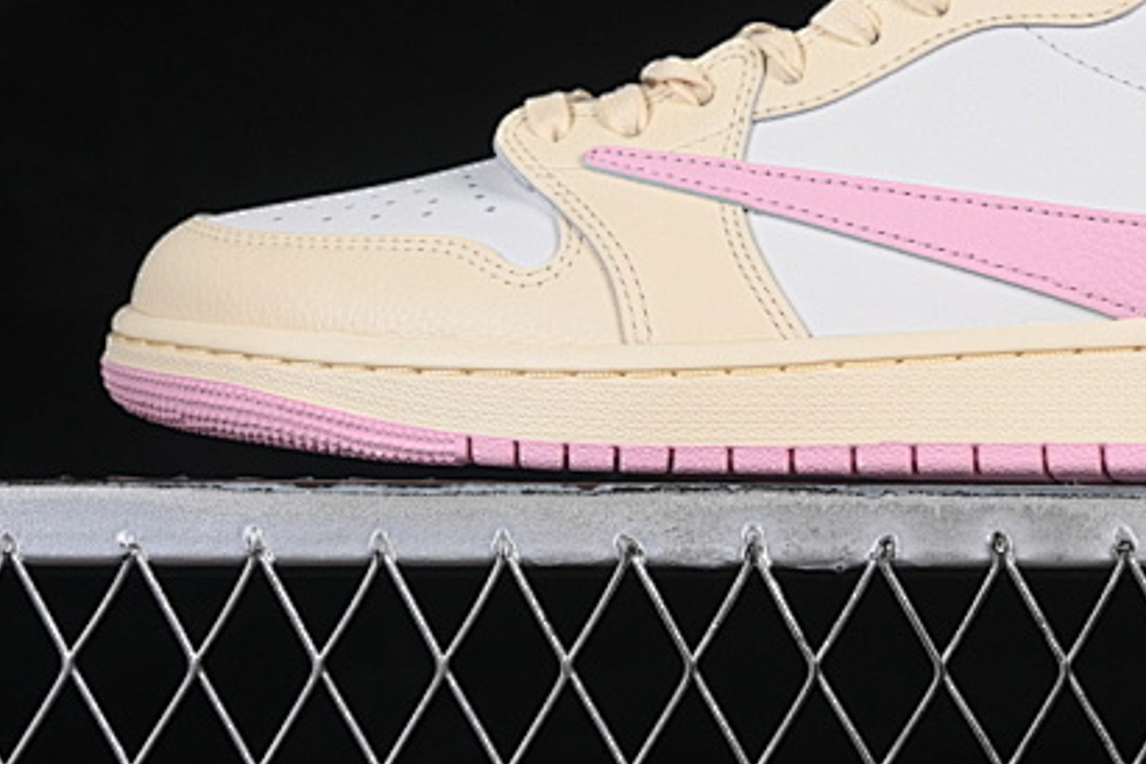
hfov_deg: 14.0
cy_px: 24
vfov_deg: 9.3
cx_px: 934
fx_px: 4647
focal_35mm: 146
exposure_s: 1/80
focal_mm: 50
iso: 160
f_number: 8
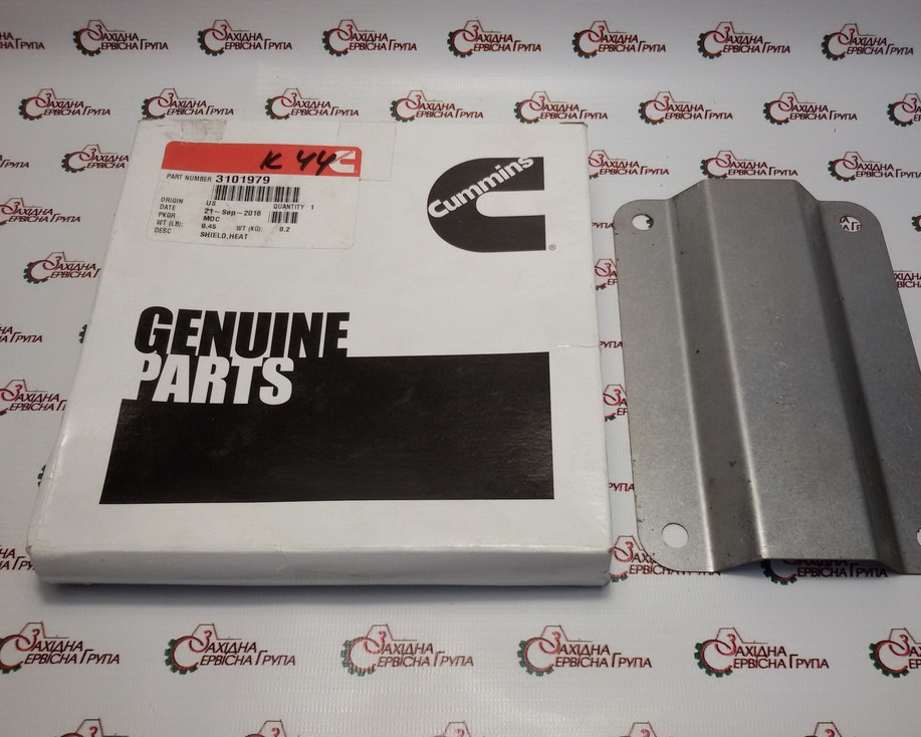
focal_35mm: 33
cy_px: 370
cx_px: 487
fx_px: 900
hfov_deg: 54.2
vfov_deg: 44.6
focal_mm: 2.93
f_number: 2.4
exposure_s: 1/100
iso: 64
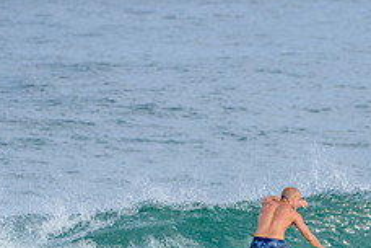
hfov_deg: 1.3
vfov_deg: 0.9
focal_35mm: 1559
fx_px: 16065
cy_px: 299
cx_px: 301
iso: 250
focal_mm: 500
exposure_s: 1/1250
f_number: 5.6
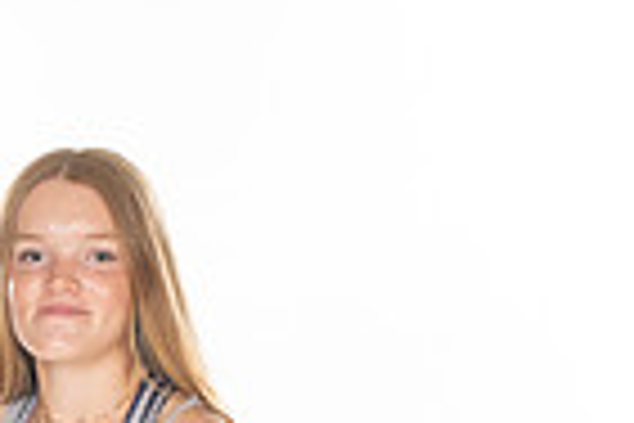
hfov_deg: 12.3
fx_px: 2923
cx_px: 27
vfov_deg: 7.8
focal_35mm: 166
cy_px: 914
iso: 800
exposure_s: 1/320
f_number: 7.1
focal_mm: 52
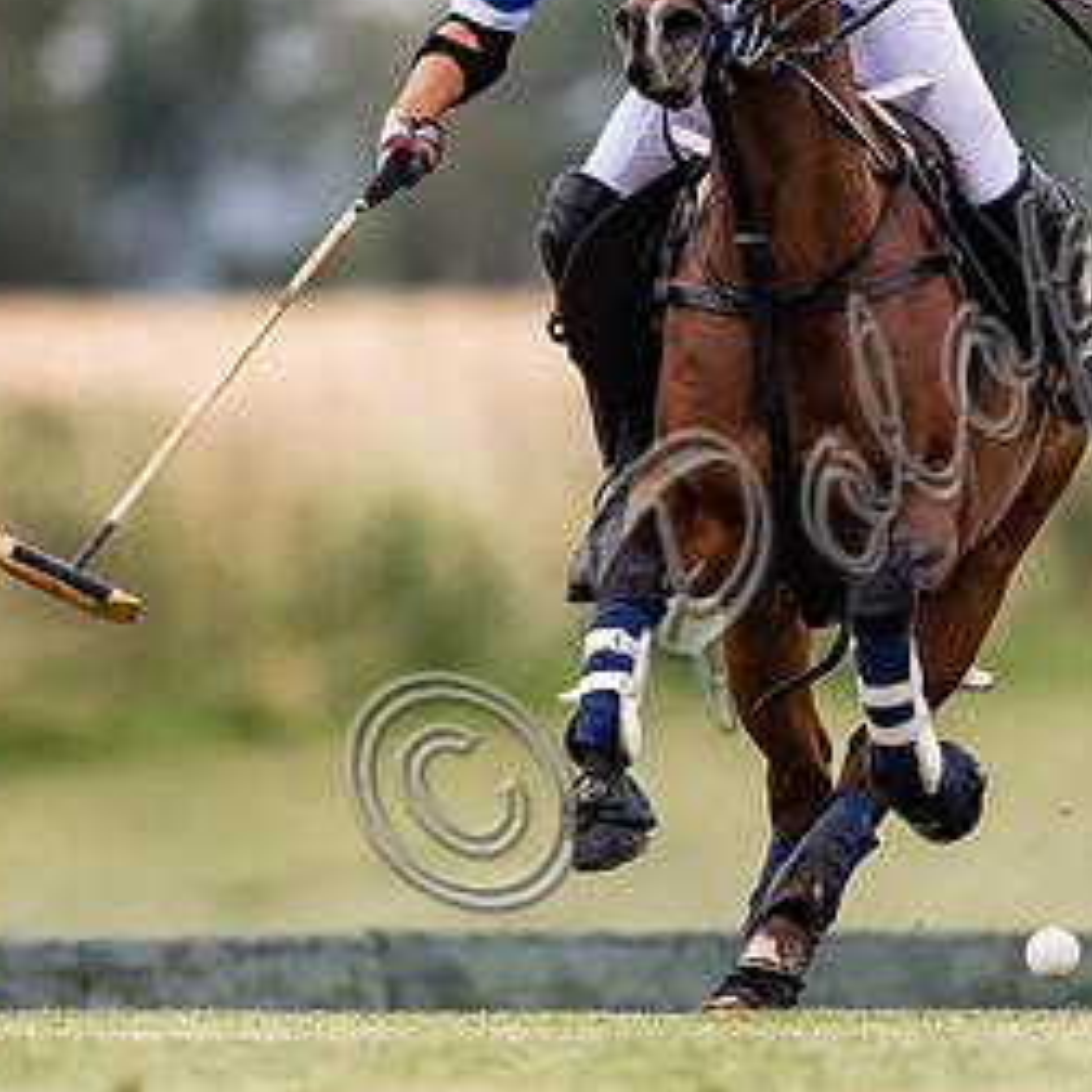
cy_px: 155
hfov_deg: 1.1
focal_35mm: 1613
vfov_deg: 1.1
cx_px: 552
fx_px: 57569
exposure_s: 1/2500
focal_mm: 500
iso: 1000
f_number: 4
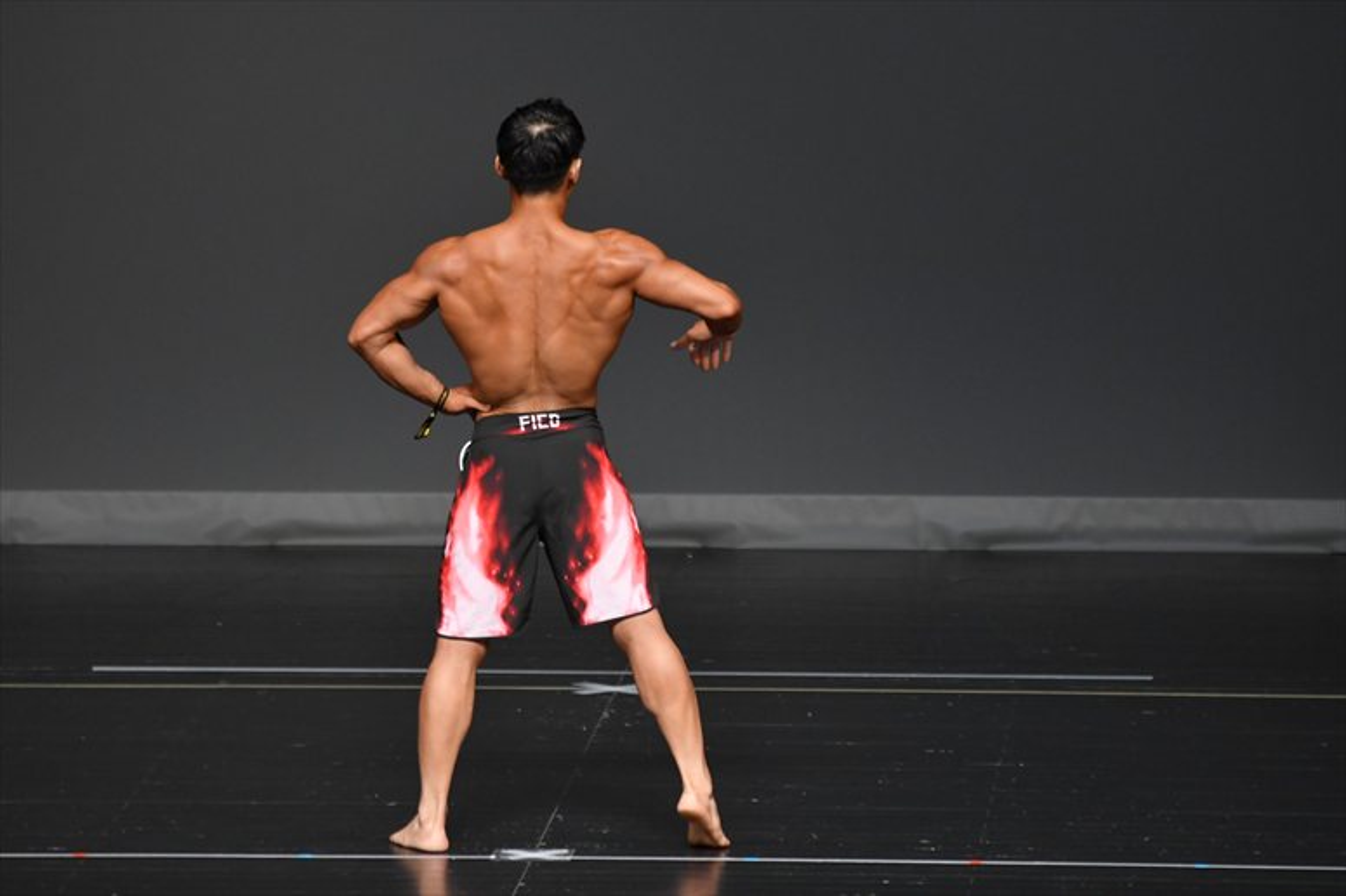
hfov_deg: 6.0
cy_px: 448
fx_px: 12893
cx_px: 673
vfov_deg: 4.0
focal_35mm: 345
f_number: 5.6
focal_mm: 230
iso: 2000
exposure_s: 1/400
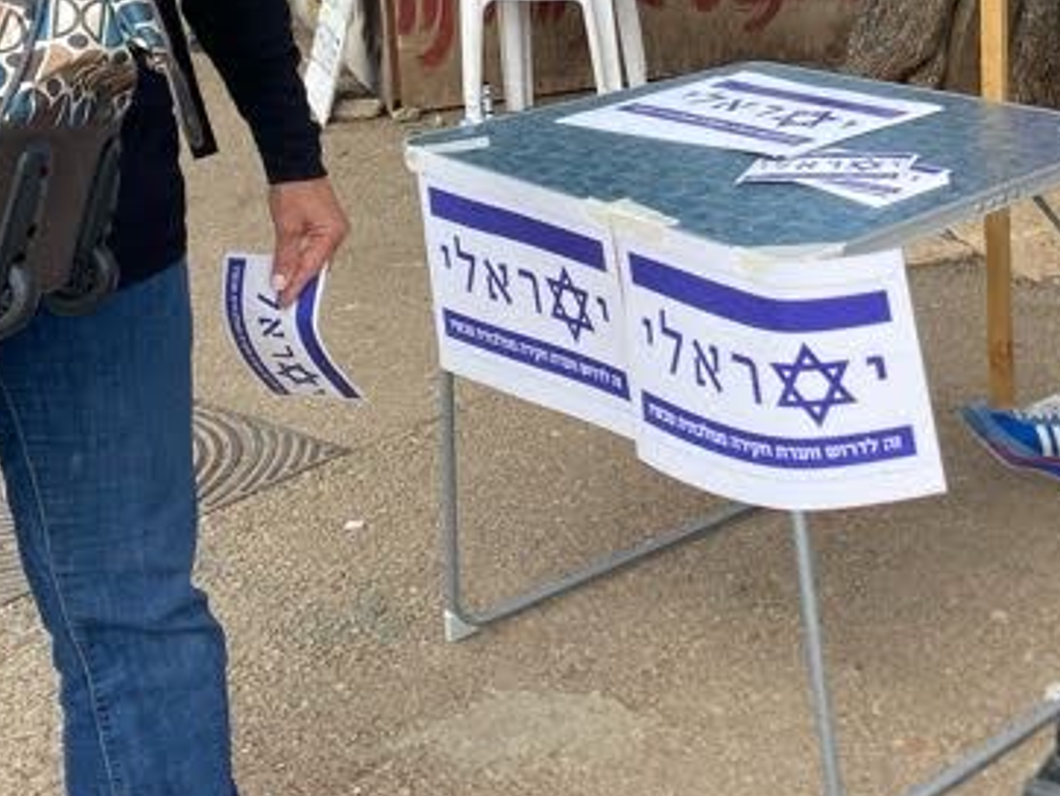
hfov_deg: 30.5
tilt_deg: -8.4
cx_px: 993
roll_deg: -1.9
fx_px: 1839
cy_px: -78
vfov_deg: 23.0
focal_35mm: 60
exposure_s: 1/1063
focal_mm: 4.25
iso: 32
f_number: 1.8
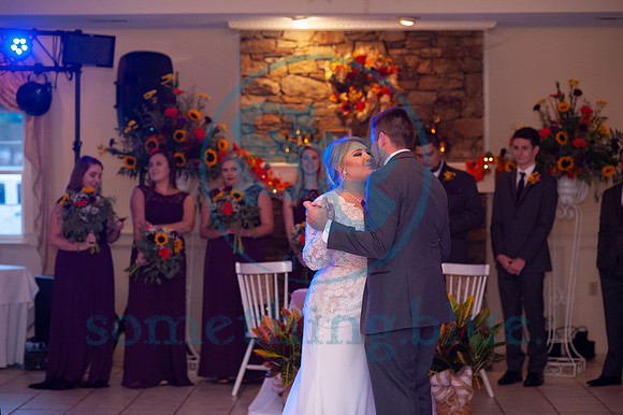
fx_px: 1470
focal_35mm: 85
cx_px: 312
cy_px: 208
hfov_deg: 23.9
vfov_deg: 16.1
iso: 1600
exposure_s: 1/160
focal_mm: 85
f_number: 2.8
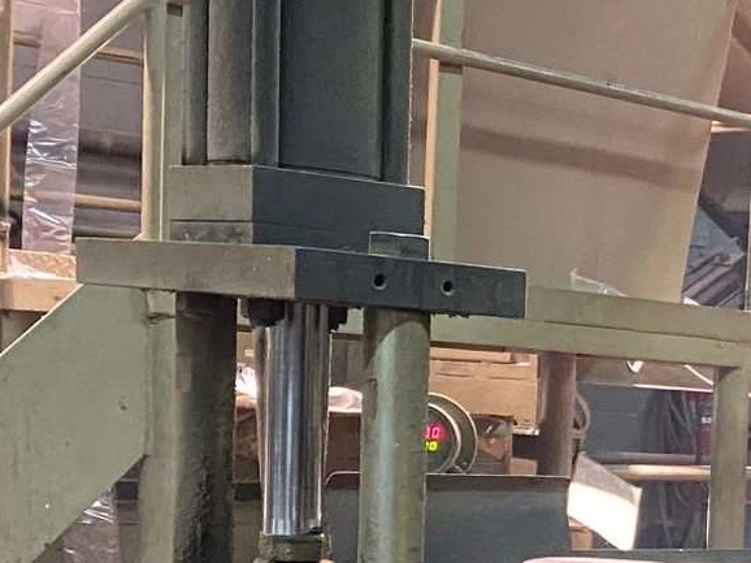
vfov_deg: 15.9
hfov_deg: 18.6
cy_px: 649
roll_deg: -3.3
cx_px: 1210
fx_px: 1952
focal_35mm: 90
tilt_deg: -8.6
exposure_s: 1/30
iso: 500
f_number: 1.8
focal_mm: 4.25
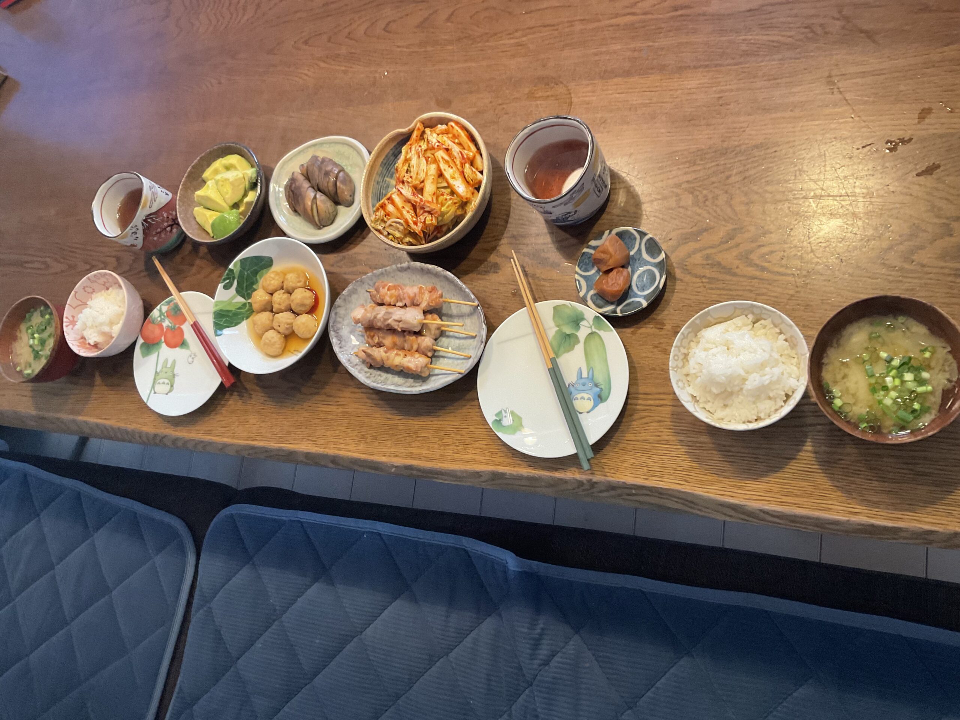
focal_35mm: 29
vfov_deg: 48.2
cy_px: 360
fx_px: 804
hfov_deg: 61.7
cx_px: 480
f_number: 1.8
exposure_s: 1/50
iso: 160
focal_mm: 3
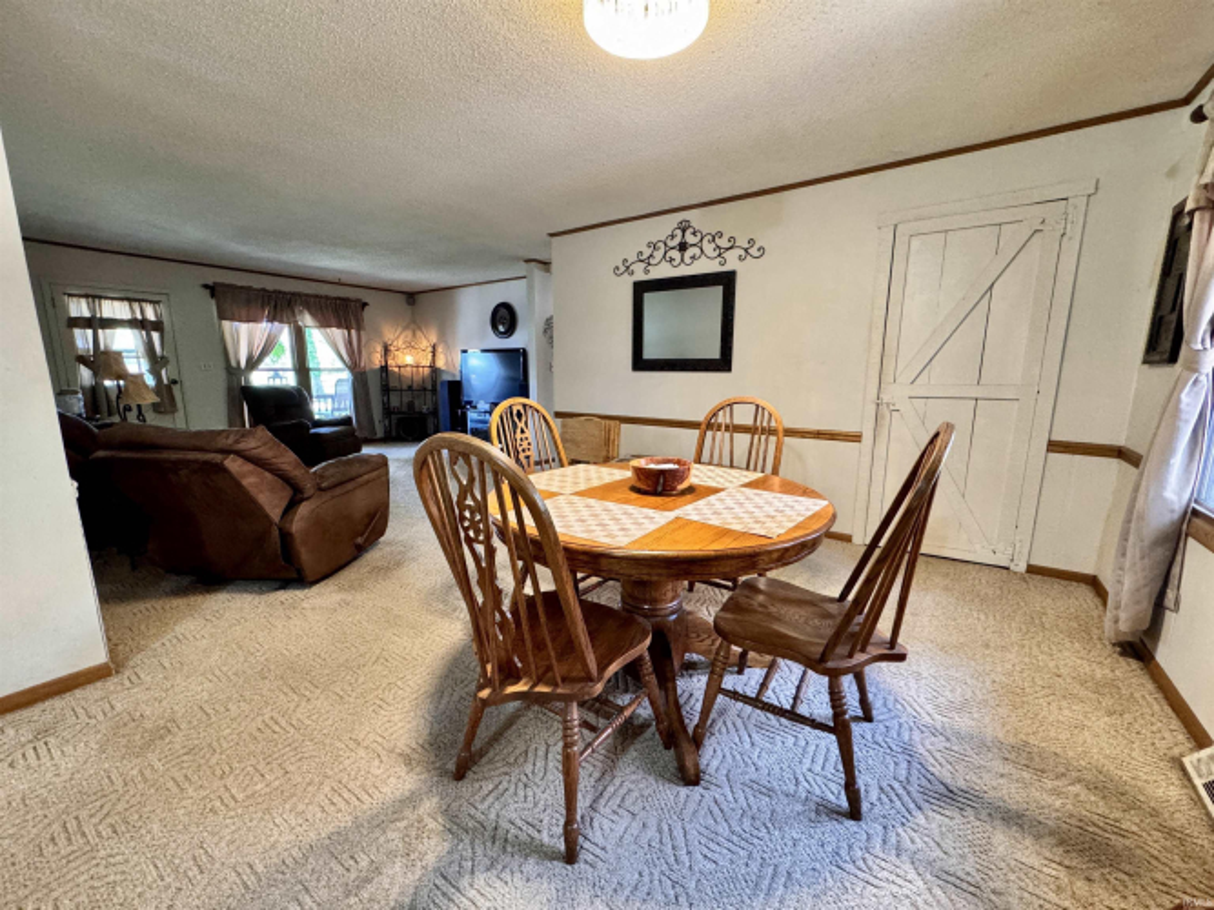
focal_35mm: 14
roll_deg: -0.3
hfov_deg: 102.1
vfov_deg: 85.7
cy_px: 455
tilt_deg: -10.7
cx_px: 607
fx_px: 491
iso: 640
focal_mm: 2.22
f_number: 2.2
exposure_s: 1/60
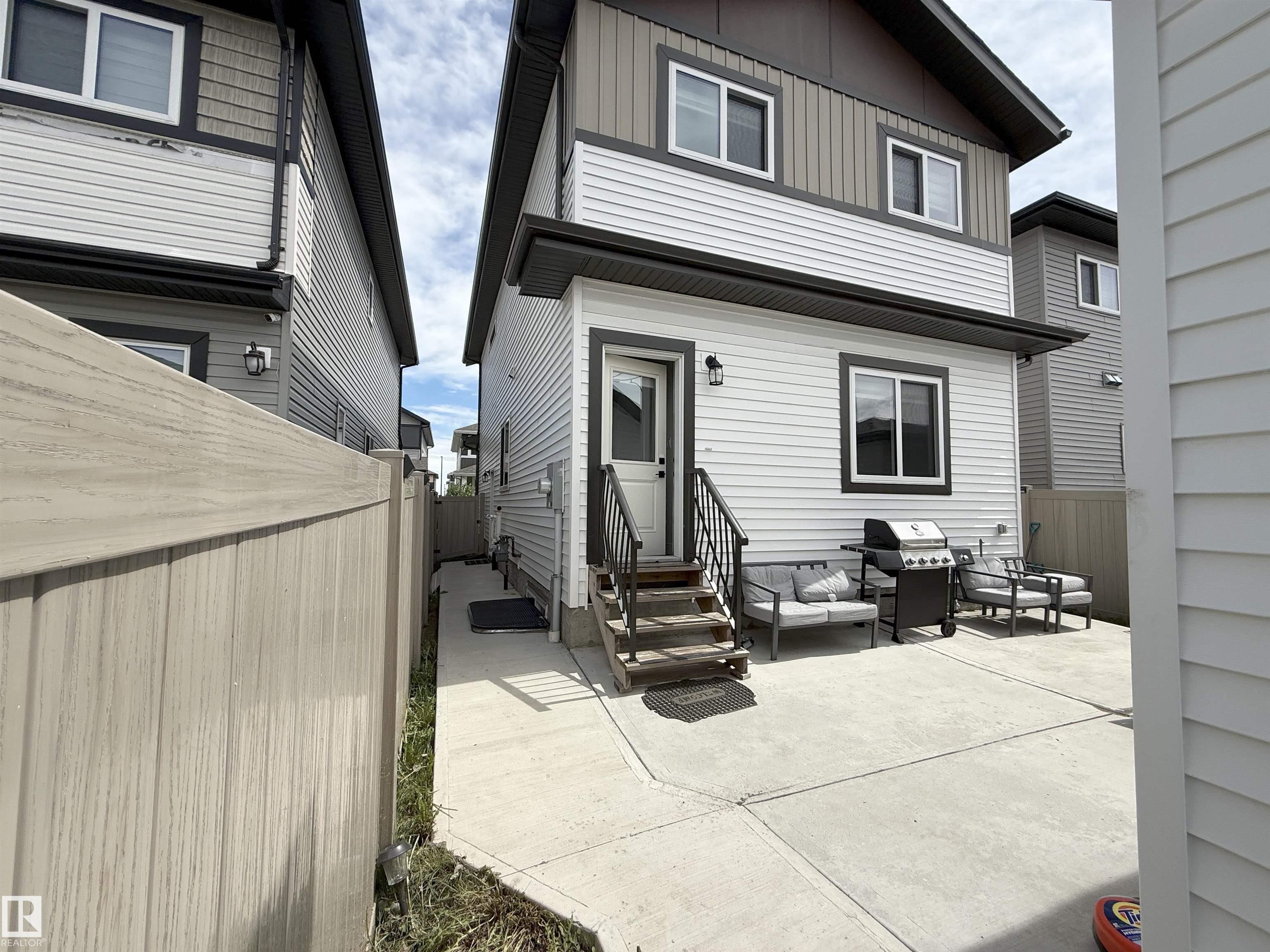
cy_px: 476
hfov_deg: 102.1
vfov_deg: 85.7
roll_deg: -0.4
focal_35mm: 14
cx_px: 635
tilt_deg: +3.4
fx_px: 514
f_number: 2.2
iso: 50
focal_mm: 2.22
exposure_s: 1/2506
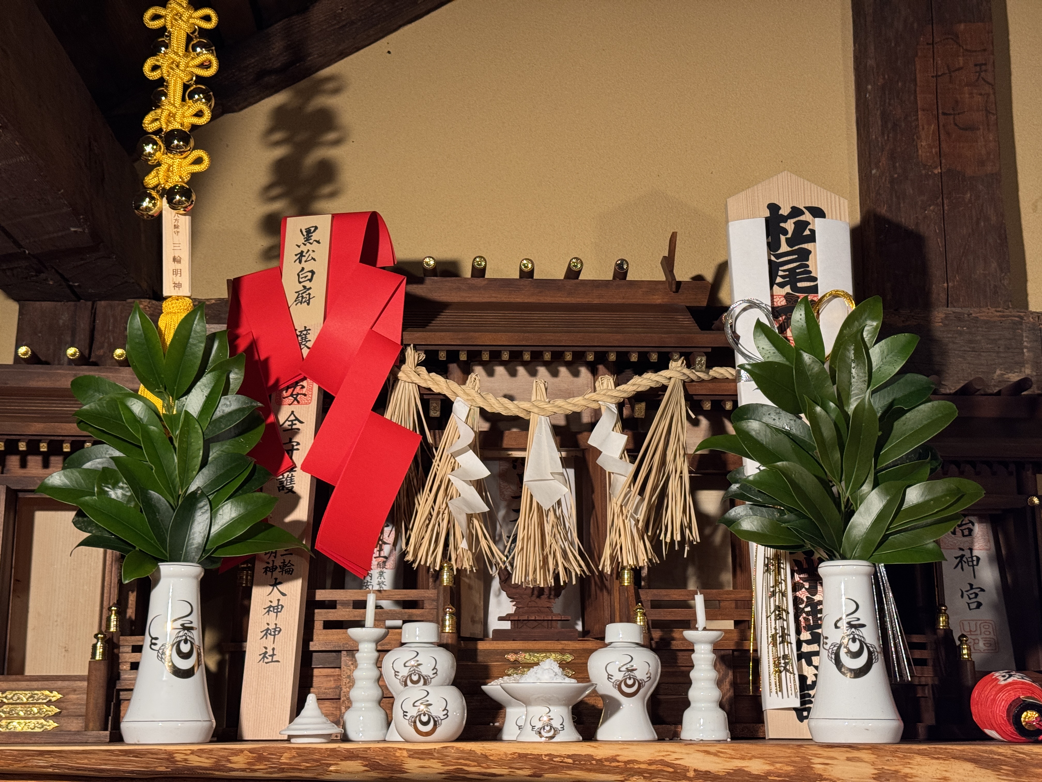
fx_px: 1445
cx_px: 521
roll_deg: +1.1
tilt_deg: +12.3
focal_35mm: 48
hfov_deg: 39.7
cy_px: 391
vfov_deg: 30.3
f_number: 1.78
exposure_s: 1/40
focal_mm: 6.76
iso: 250
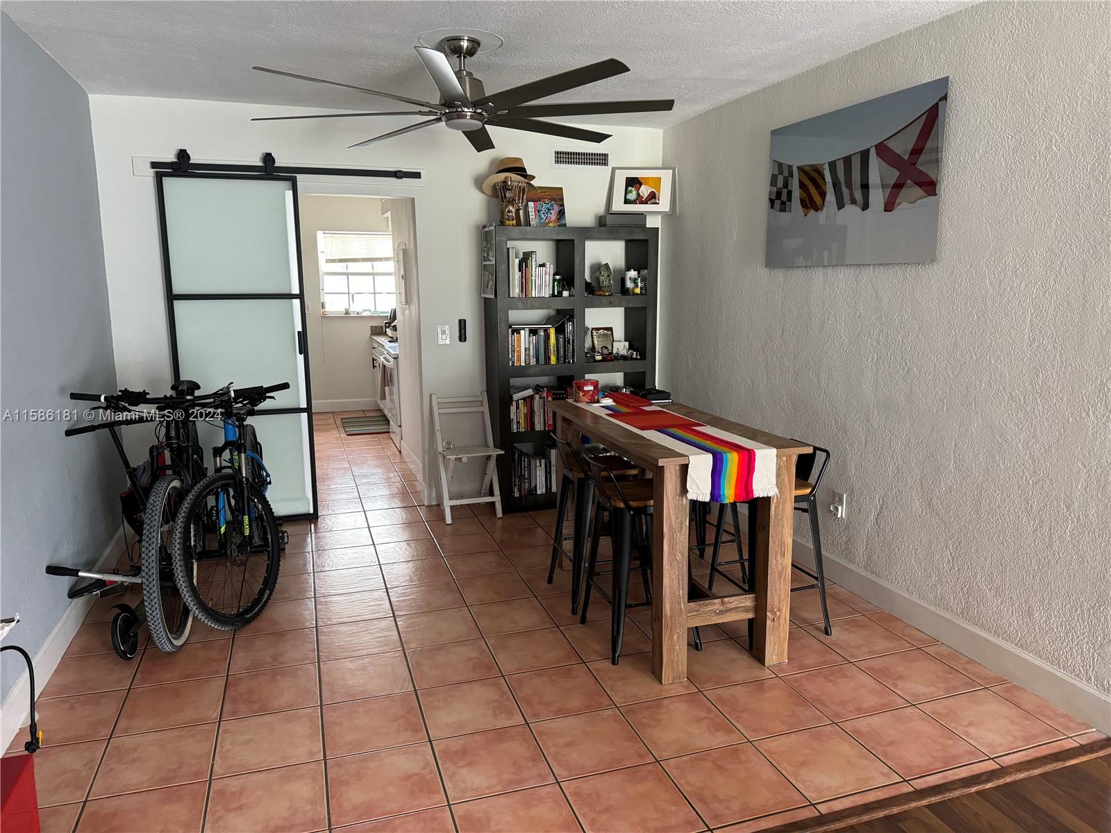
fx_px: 770
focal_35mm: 24
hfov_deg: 71.6
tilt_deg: -10.6
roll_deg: +0.2
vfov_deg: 56.8
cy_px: 416
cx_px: 556
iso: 500
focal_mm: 6.76
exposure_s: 1/60
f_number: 1.78
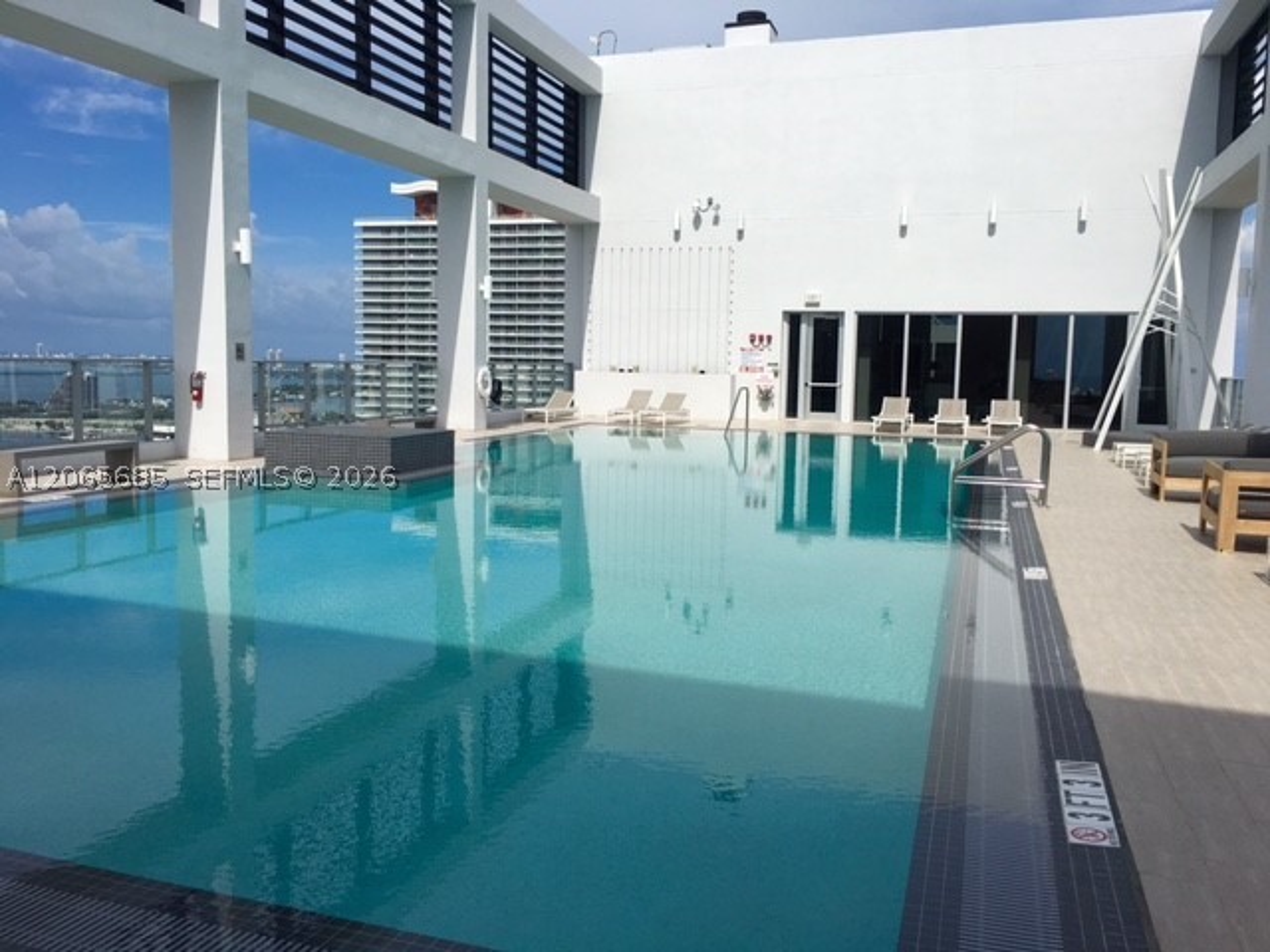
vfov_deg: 48.2
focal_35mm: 29
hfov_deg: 61.7
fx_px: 1064
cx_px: 635
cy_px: 476
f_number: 2.2
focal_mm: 4.15
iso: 25
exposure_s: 1/4049
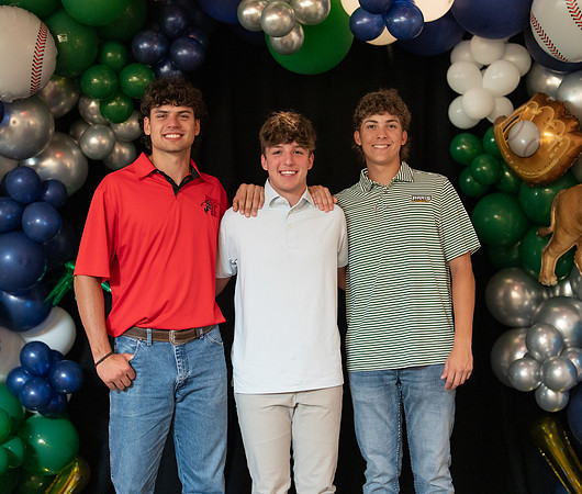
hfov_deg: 31.5
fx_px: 1032
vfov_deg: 26.9
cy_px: 247
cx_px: 293
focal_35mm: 58
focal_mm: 50
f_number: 1.2
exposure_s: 1/320
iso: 1600
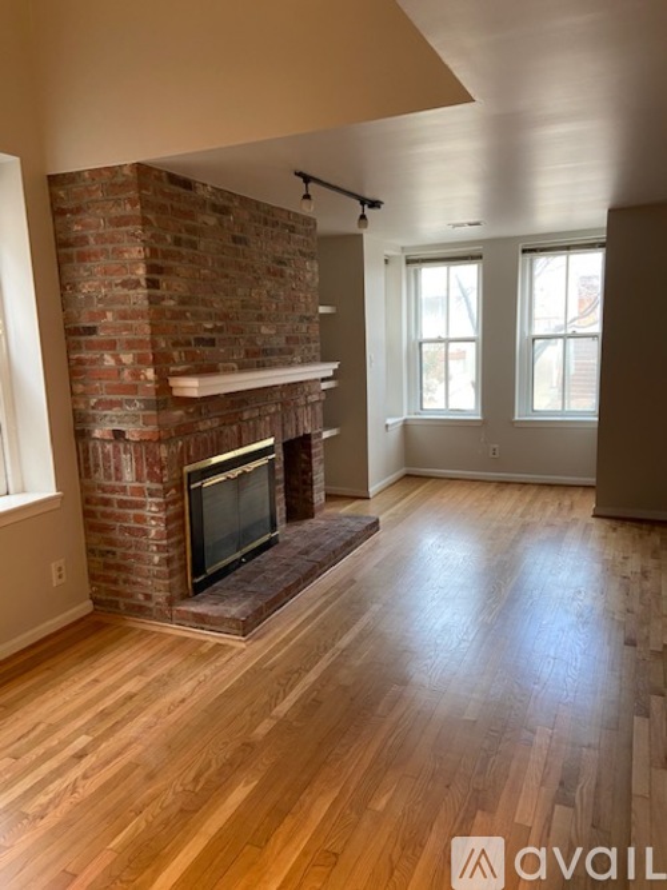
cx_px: 334
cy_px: 445
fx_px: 668
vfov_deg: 67.3
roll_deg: +1.5
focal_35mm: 26
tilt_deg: -8.8
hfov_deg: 53.0
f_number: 1.8
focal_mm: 4.25
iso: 80
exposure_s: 1/60
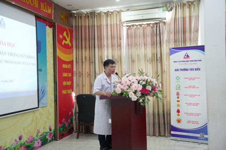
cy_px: 75
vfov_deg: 33.4
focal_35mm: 40
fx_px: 251
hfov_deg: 48.4
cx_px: 113
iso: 2500
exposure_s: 1/100
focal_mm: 40
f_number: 2.8
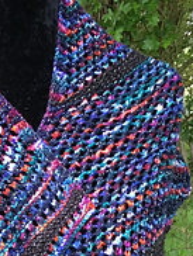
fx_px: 808
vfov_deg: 16.9
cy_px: 338
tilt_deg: -18.7
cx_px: -24
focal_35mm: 109
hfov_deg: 13.3
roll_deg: +0.7
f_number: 2.4
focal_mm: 3.3
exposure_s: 1/50
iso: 32
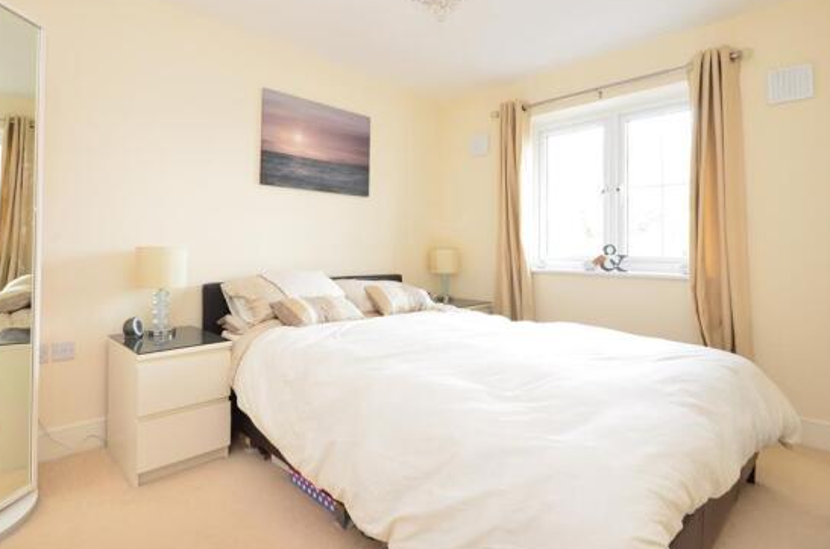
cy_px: 234
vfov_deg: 66.8
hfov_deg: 89.5
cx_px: 354
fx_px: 414
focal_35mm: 18
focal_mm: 10
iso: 640
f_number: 10
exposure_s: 1/6
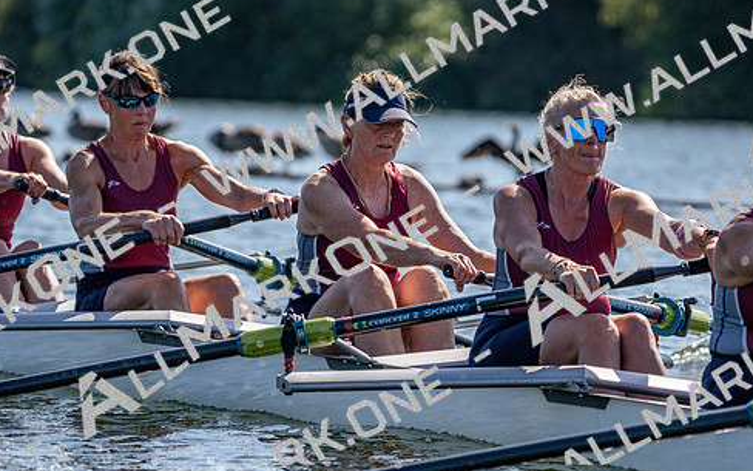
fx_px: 7059
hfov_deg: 6.1
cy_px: 200
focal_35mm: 344
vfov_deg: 3.8
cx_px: 392
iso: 320
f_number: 5.6
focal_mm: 284
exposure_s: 1/2000
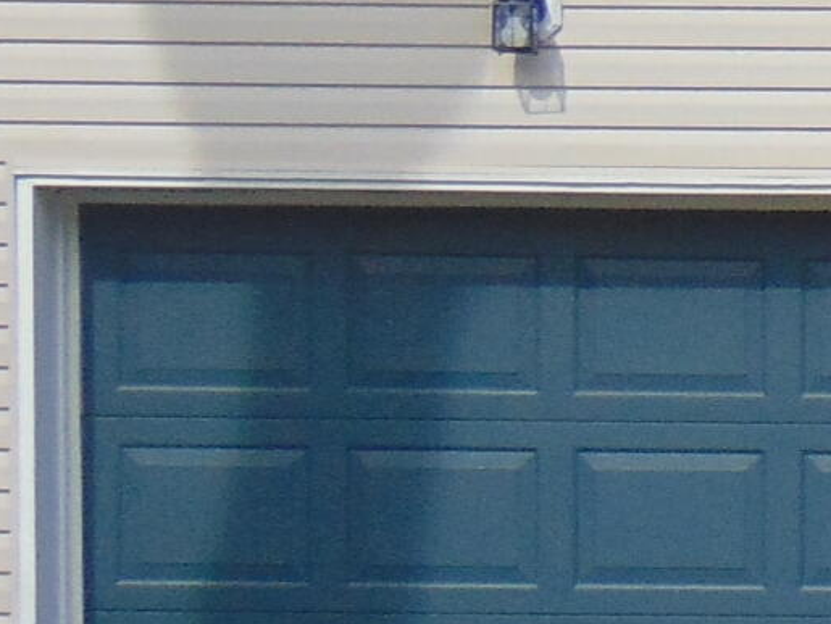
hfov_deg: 8.0
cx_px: 2041
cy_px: 635
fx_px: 5453
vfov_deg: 6.5
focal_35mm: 227
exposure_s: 1/800
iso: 80
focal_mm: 6.9
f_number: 3.3
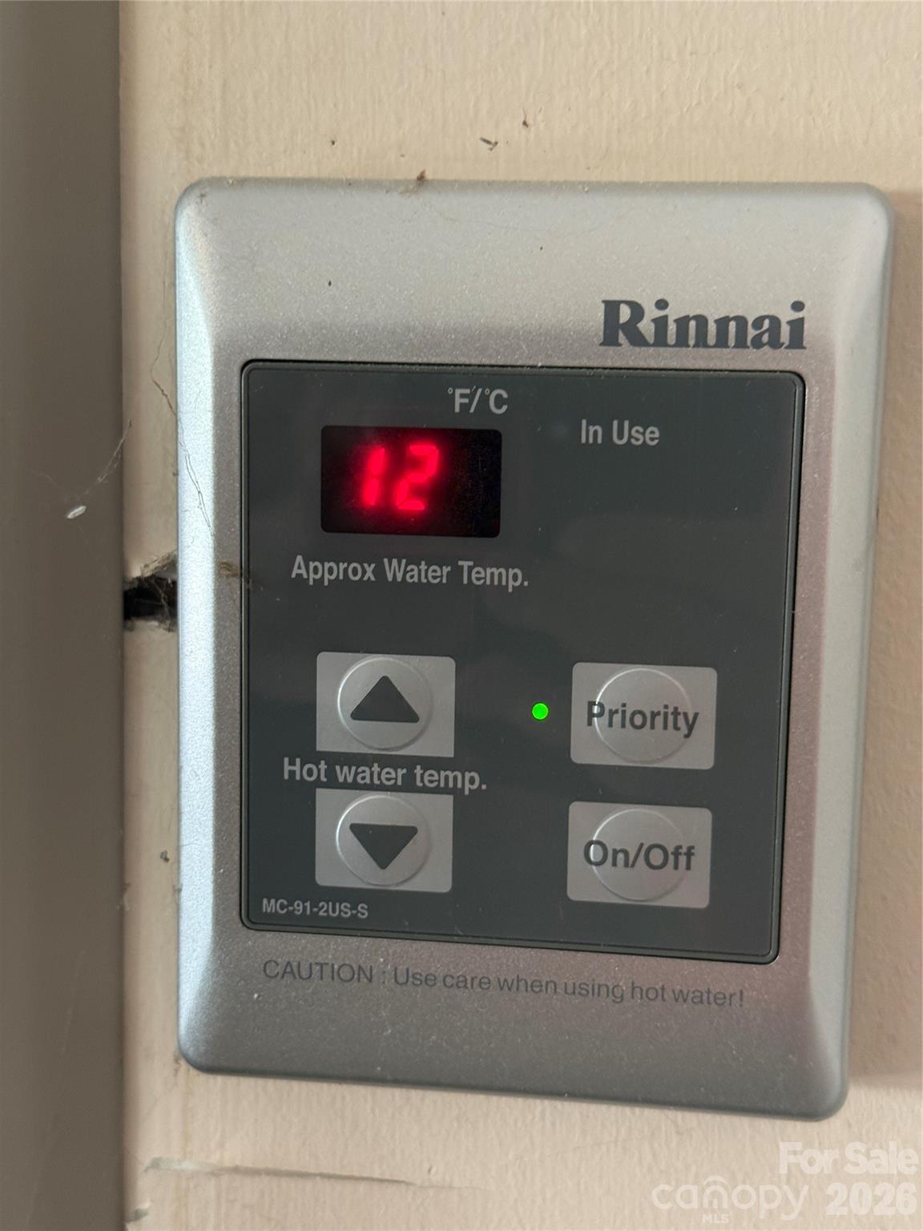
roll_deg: -1.5
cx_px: 462
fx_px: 1706
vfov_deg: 39.7
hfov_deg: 30.3
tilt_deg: -7.8
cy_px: 616
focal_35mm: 48
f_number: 1.78
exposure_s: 1/60
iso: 160
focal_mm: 6.76
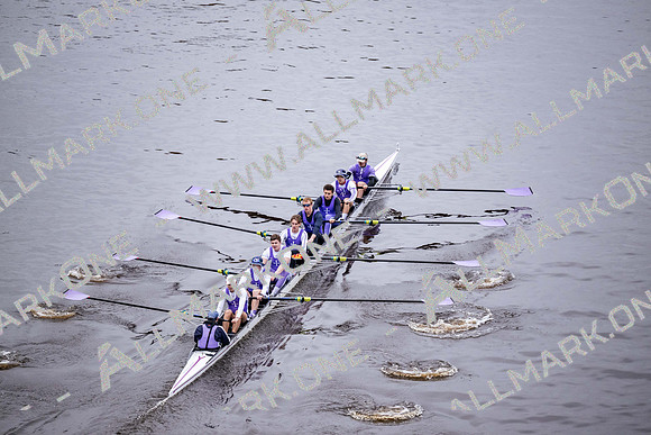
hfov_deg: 12.1
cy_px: 218
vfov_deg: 8.1
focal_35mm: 170
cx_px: 326
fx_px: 3075
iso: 1600
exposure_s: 1/2000
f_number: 2.8
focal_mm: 170
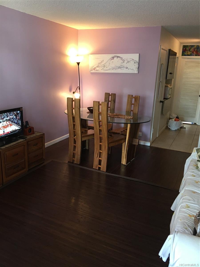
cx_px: 100
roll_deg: -2.1
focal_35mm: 29
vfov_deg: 61.7
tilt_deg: -15.7
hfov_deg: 48.2
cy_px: 134
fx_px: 223
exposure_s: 1/15
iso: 50
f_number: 2.2
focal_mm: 4.15
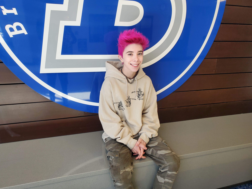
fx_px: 189
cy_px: 94
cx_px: 126
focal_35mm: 26
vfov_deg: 53.1
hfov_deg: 67.3
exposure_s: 1/120
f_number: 2.4
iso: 125
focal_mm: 4.3
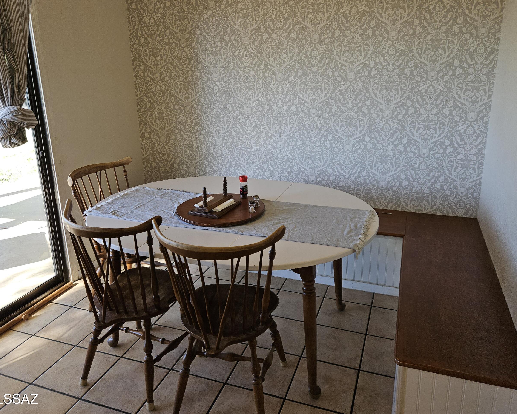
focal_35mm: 28
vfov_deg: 51.4
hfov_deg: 62.2
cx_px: 262
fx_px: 428
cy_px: 179
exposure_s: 1/120
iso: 50
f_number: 1.8
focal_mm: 5.4
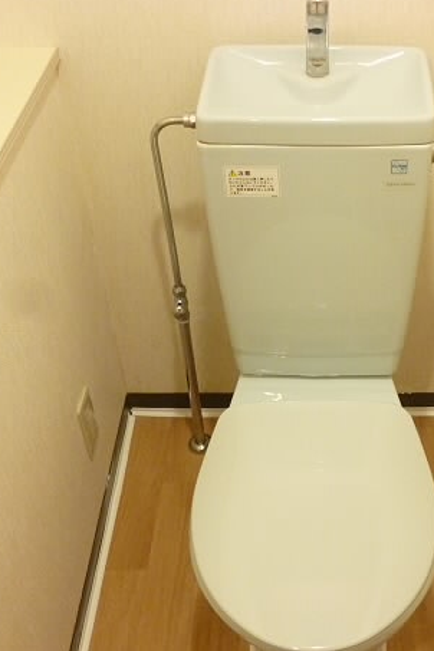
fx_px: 814
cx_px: 320
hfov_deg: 29.4
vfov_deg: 43.5
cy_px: 367
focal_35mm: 45
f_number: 3.1
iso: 400
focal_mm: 5
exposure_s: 1/13
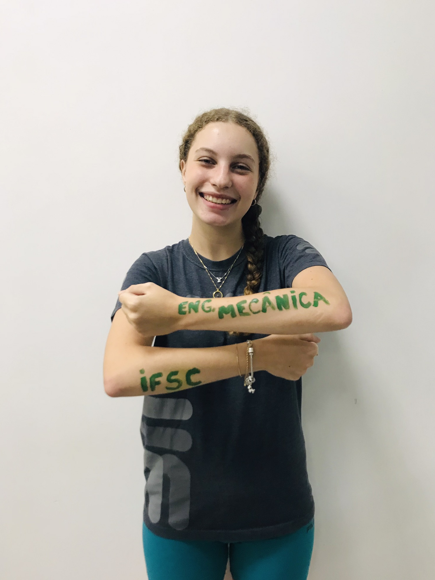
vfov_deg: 61.7
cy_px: 290
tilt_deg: -7.3
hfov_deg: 48.2
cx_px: 219
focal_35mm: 29
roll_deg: -1.6
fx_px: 486
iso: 32
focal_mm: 3.99
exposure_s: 1/30
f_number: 1.8
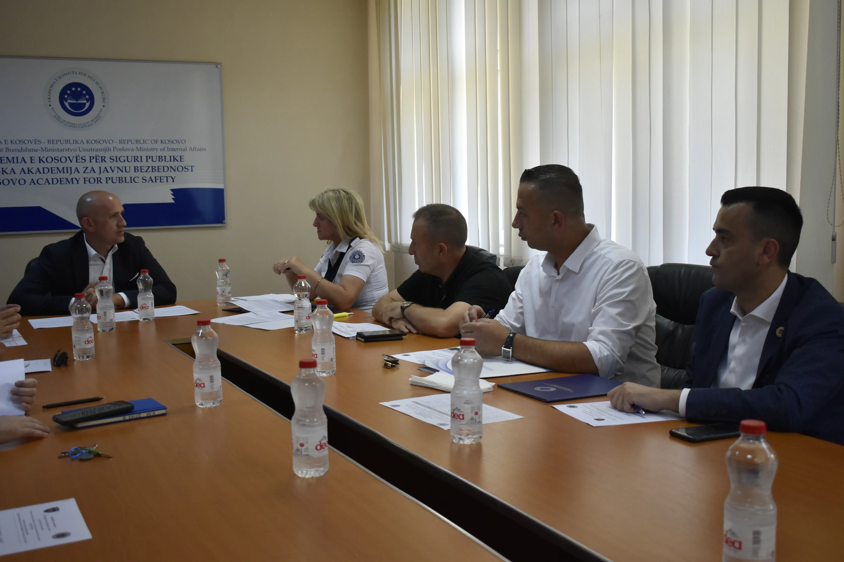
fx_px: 914
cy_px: 281
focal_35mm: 39
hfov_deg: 49.6
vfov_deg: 34.2
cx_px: 422
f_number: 4
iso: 800
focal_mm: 26
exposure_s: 1/160
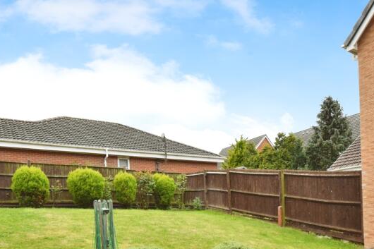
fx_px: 301
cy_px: 207
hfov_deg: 63.7
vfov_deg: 42.5
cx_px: 186
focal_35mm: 29
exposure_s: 1/800
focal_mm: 10
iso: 1000
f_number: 8
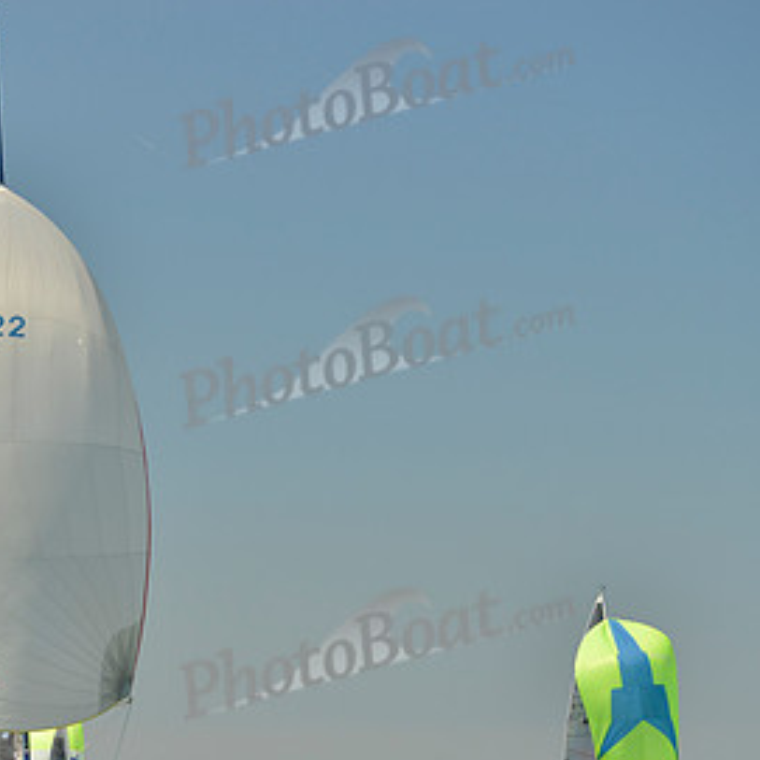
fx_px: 4297
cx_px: 36
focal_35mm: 173
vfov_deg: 10.1
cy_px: 540
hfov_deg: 10.0
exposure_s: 1/800
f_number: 5
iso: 200
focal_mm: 95
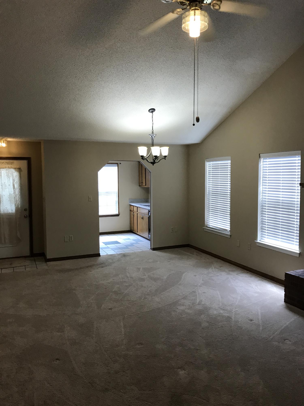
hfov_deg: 49.7
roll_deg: +0.4
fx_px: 328
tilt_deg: -3.6
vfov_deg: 63.4
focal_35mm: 28
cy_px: 203
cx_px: 152
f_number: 1.8
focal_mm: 3.99
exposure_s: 1/30
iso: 25
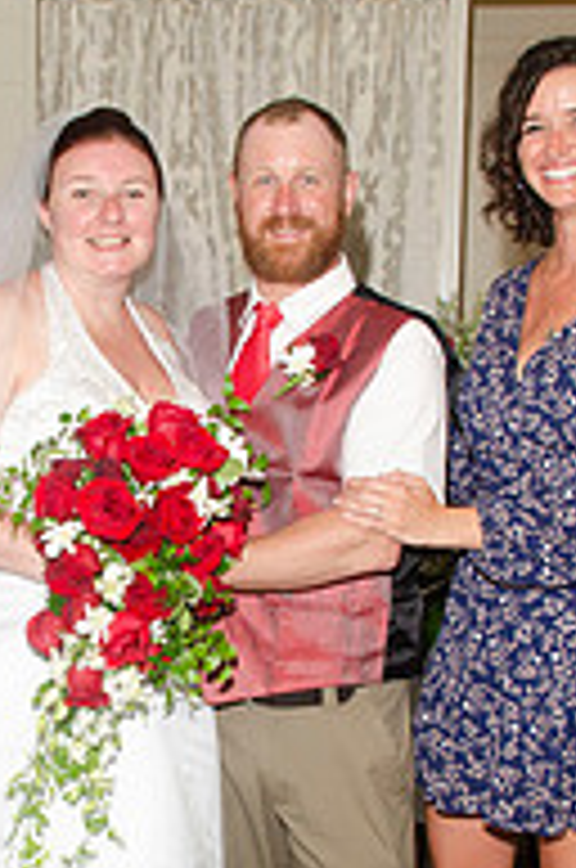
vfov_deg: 31.3
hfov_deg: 21.4
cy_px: 661
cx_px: 171
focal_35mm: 63
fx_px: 1517
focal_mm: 18
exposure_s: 1/250
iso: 400
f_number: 5.6
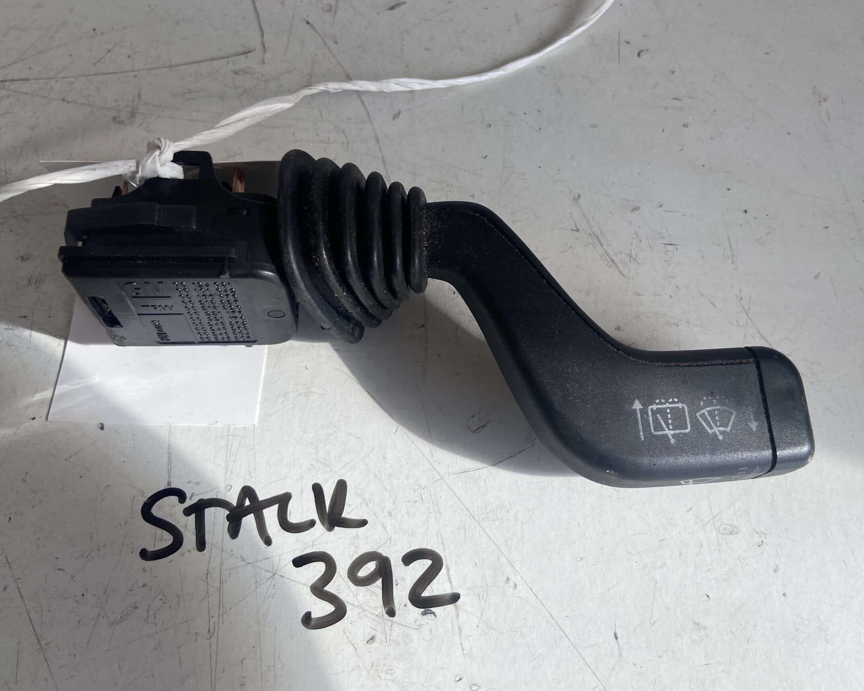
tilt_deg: -63.3
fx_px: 767
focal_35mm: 30
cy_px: 329
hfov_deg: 58.7
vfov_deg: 48.5
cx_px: 459
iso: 32
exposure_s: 1/462
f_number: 1.8
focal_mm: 4.25
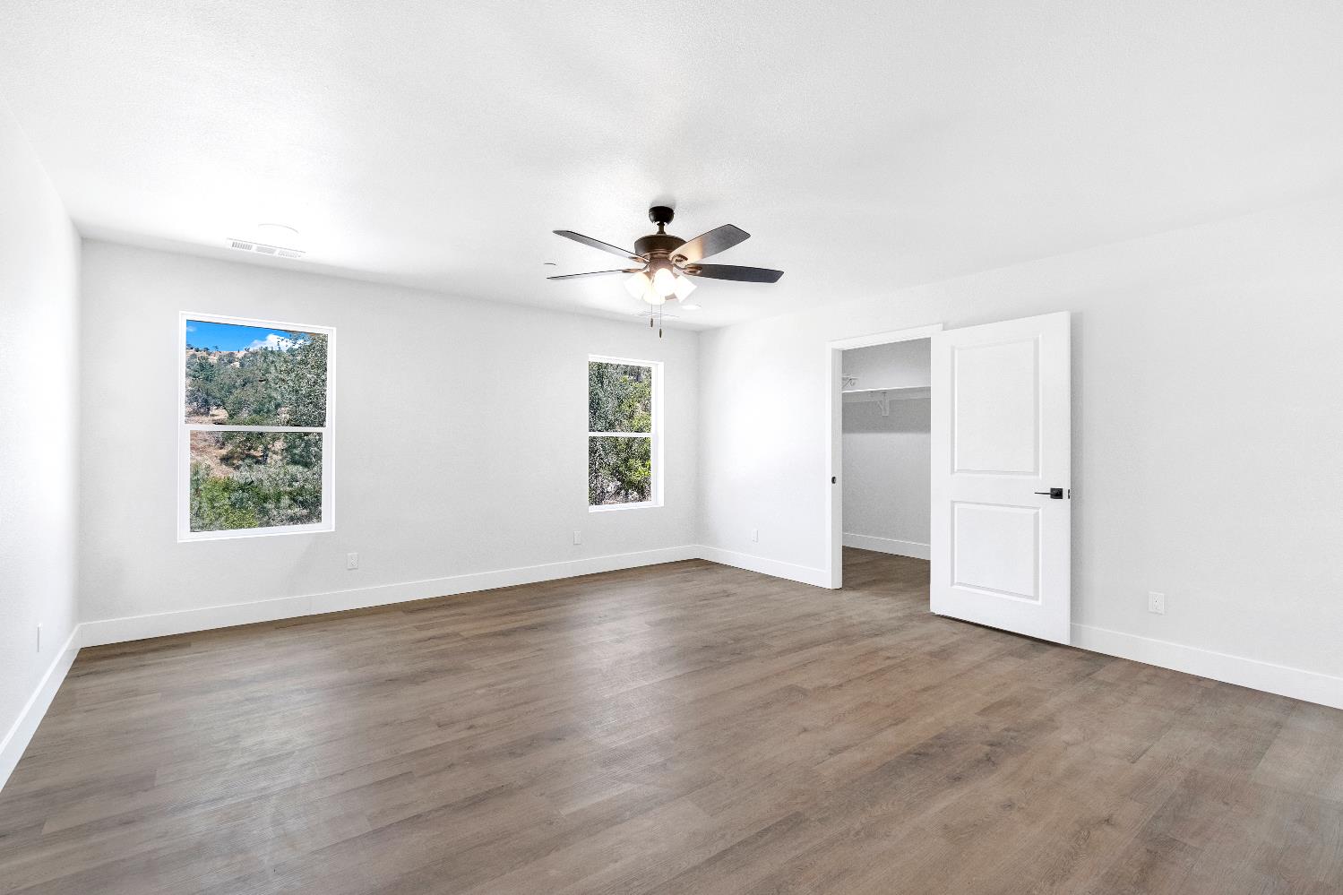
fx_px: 559
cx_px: 672
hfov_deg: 100.4
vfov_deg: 77.3
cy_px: 448
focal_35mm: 15
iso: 320
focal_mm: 10
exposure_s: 1/25
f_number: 8
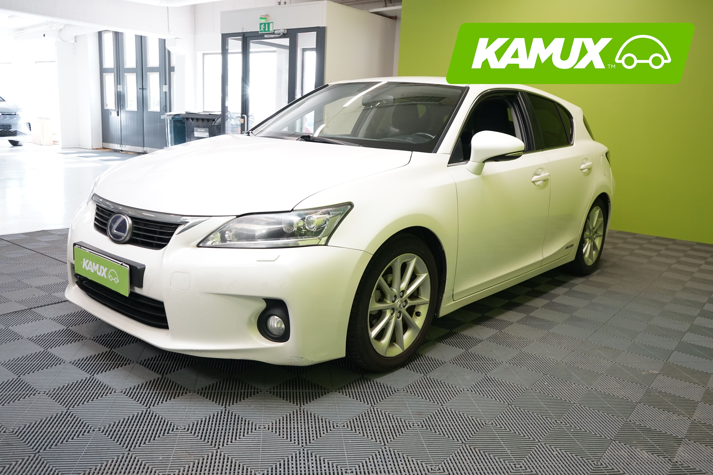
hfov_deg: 63.7
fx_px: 574
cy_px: 238
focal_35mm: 29
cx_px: 356
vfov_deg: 45.0
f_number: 5.6
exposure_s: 1/40
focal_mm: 29
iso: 1250
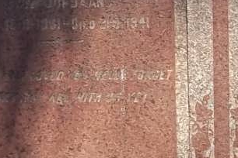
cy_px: 36
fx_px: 1078
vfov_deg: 8.4
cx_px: 84
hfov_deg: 12.6
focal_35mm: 163
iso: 80
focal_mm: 7.1
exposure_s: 1/400
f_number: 3.2
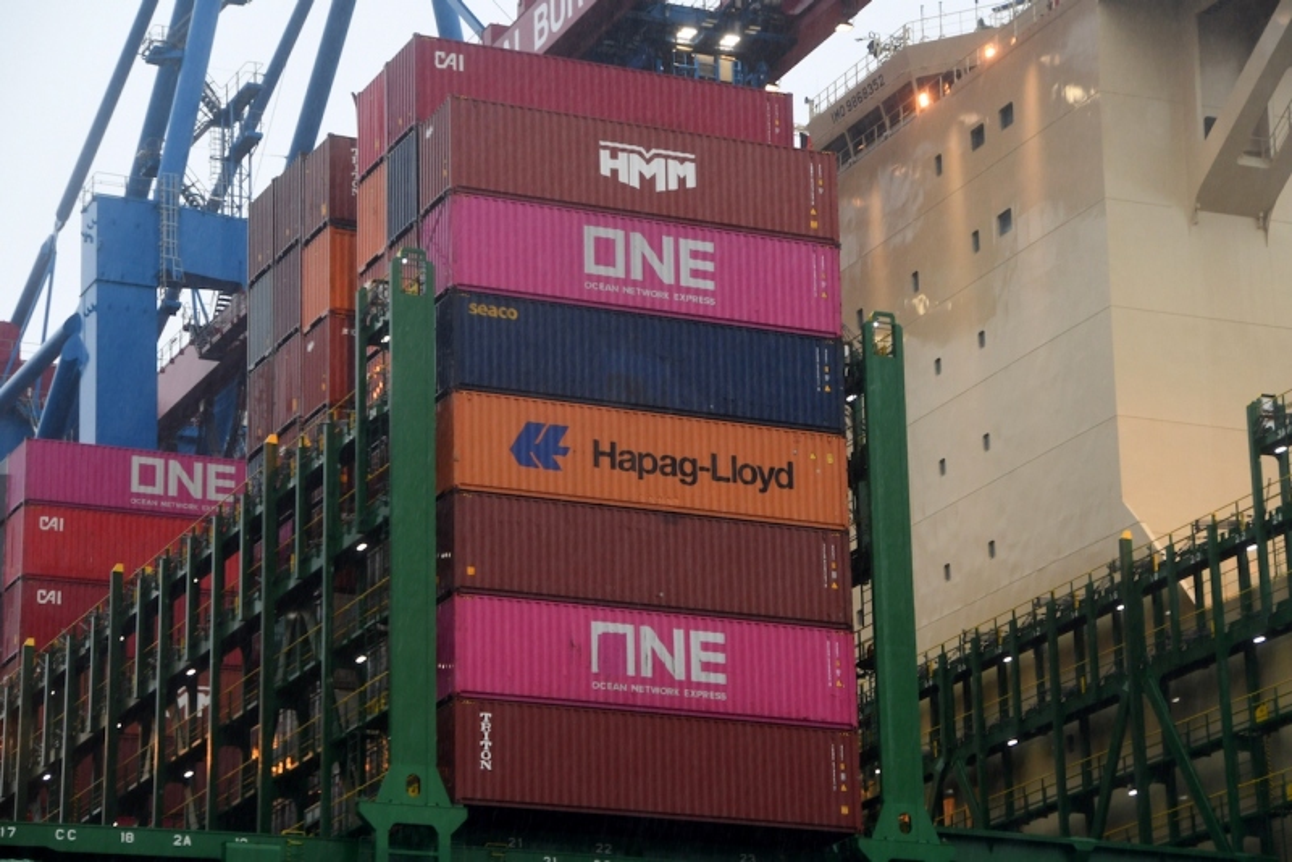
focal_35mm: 93
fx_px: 3339
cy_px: 431
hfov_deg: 21.9
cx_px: 646
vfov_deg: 14.7
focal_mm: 62
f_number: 5
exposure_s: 1/160
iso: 800
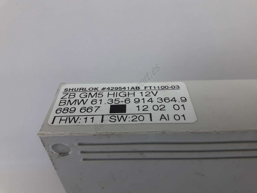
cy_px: 96
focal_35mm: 28
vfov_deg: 49.7
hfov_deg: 63.5
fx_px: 208
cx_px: 128
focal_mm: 3.7
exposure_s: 1/100
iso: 64
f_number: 1.9
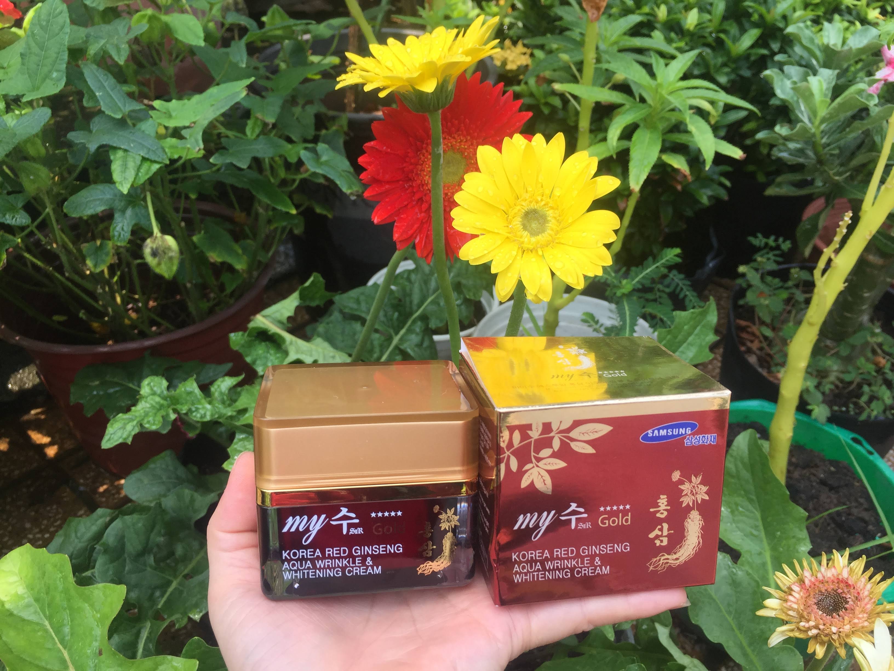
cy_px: 336
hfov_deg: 61.7
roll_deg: -3.8
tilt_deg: -34.0
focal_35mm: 29
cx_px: 447
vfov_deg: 48.2
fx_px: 749
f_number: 2.2
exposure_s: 1/488
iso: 32
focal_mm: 4.15
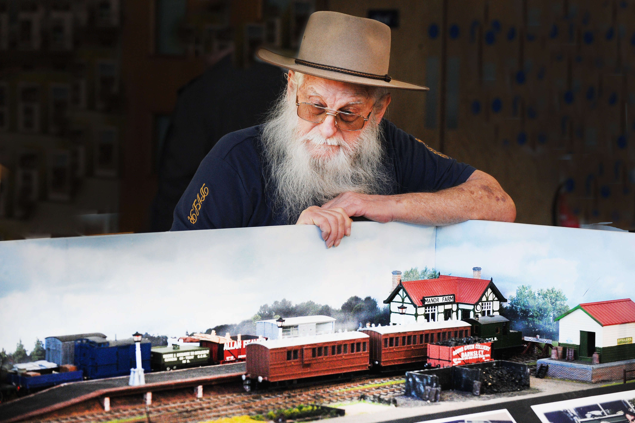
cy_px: 212
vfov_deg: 12.4
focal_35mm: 110
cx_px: 318
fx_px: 1939
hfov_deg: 18.6
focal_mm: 110
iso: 1600
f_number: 5.6
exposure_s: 1/320
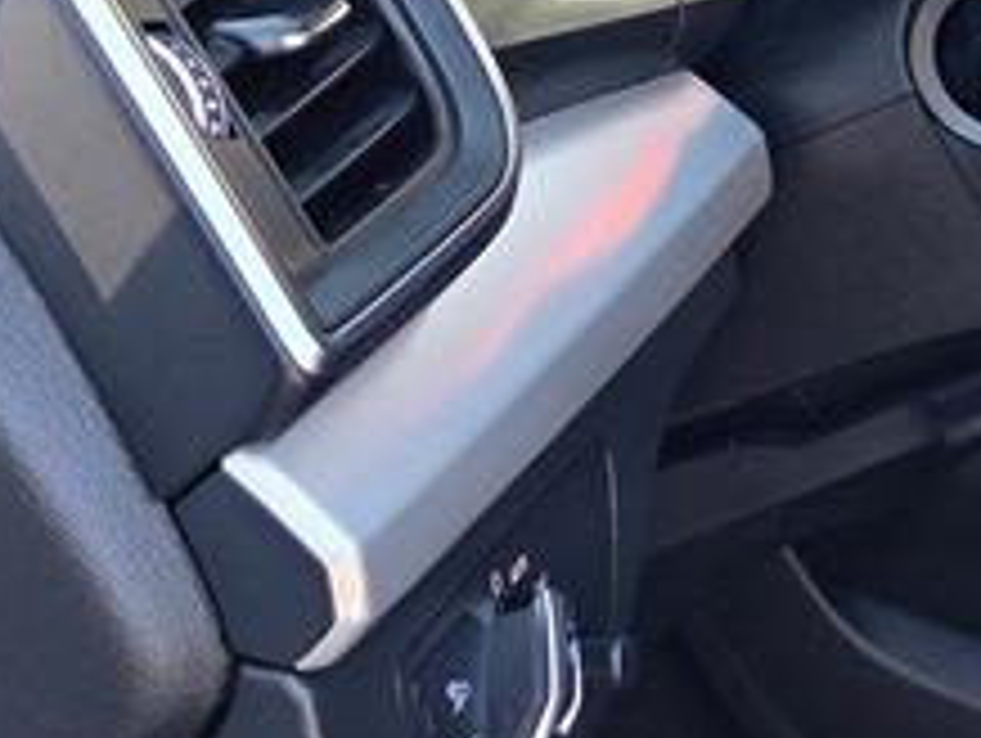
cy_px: 328
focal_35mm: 135
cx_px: 2277
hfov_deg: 12.0
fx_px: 3830
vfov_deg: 11.0
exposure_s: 1/180
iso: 80
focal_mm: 6.3
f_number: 1.7
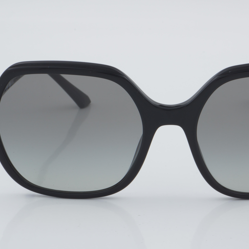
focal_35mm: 111
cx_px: 170
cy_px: 130
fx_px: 901
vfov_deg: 15.7
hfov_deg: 15.7
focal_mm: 55
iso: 100
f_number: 32
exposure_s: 1/4
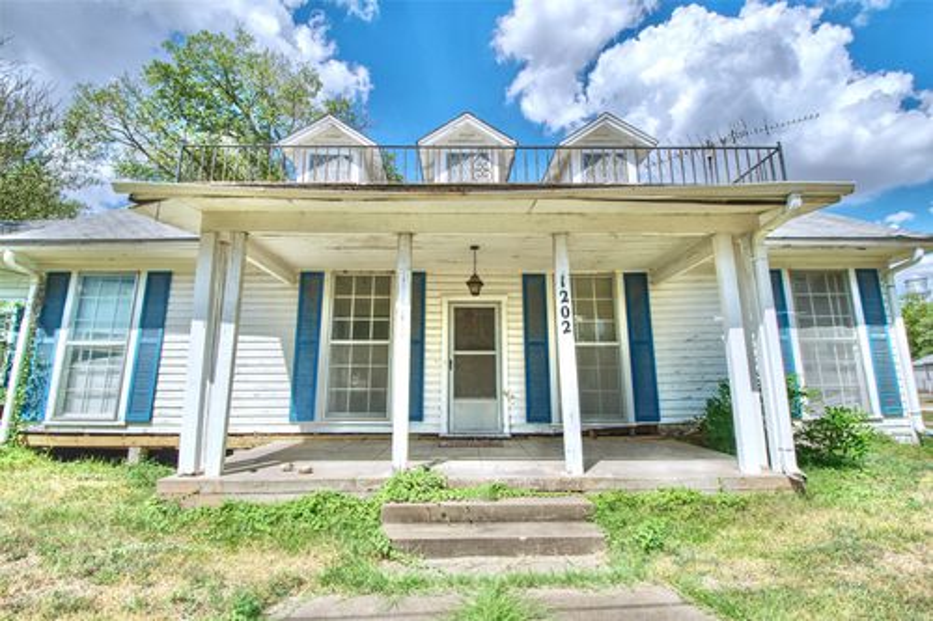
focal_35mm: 15
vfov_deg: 77.3
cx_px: 466
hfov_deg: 100.4
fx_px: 389
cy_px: 310
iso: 640
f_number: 7.1
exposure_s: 1/1000
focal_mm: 10
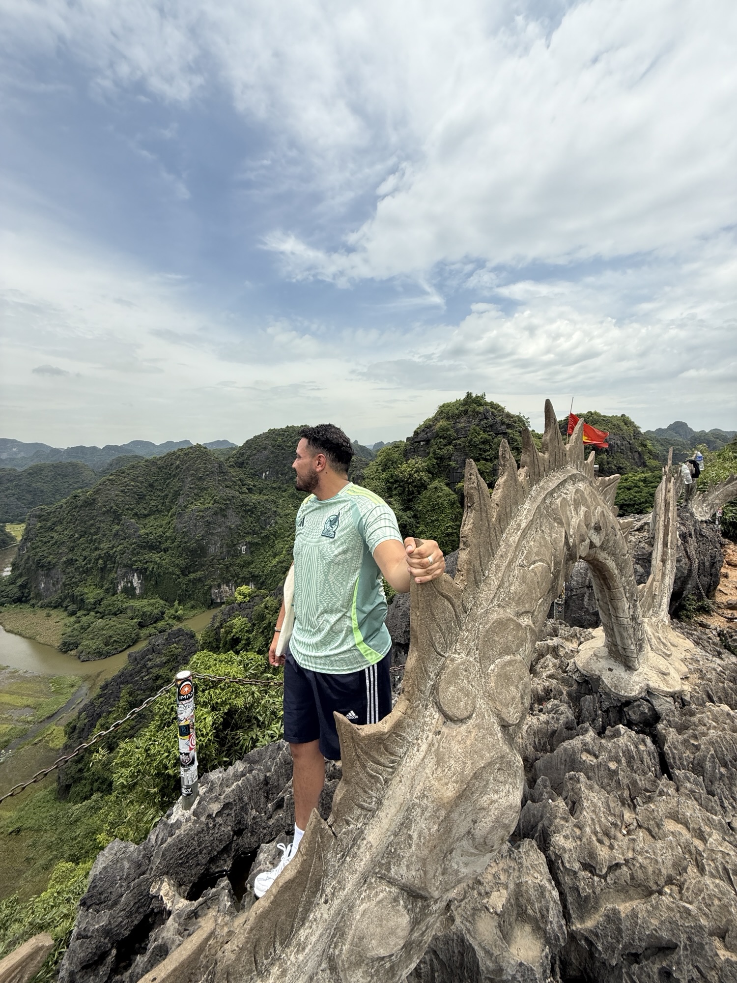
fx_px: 397
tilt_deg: -4.6
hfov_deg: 85.7
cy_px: 492
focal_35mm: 14
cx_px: 368
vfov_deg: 102.1
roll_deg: +0.0
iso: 50
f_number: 2.2
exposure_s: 1/2024
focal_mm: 2.22
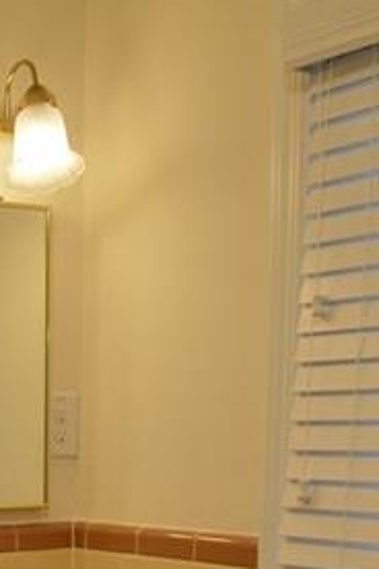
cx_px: -117
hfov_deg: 17.1
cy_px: 682
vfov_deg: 24.5
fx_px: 1184
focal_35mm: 75
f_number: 3.5
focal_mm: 18
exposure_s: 1/30
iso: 100
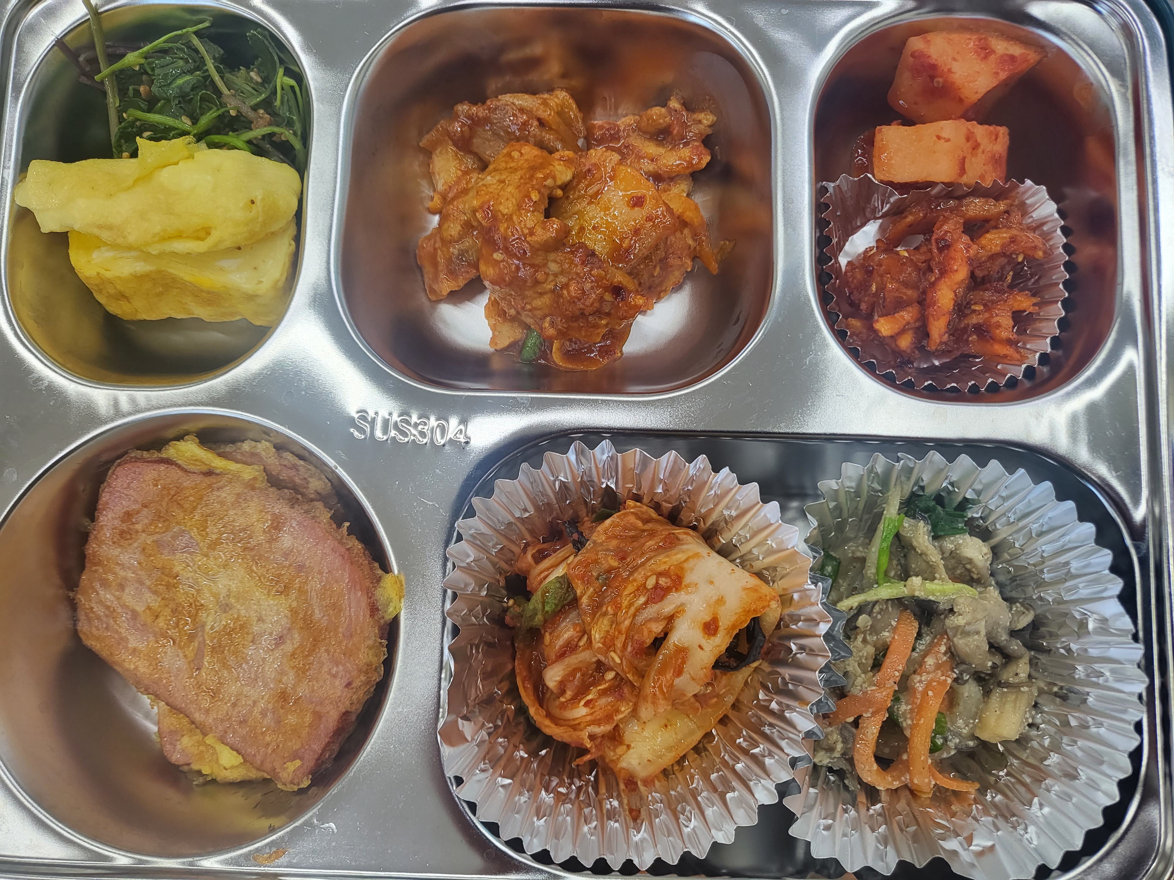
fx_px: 882
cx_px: 587
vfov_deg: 53.1
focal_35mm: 26
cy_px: 440
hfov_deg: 67.3
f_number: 1.8
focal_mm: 4.25
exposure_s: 1/120
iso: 100
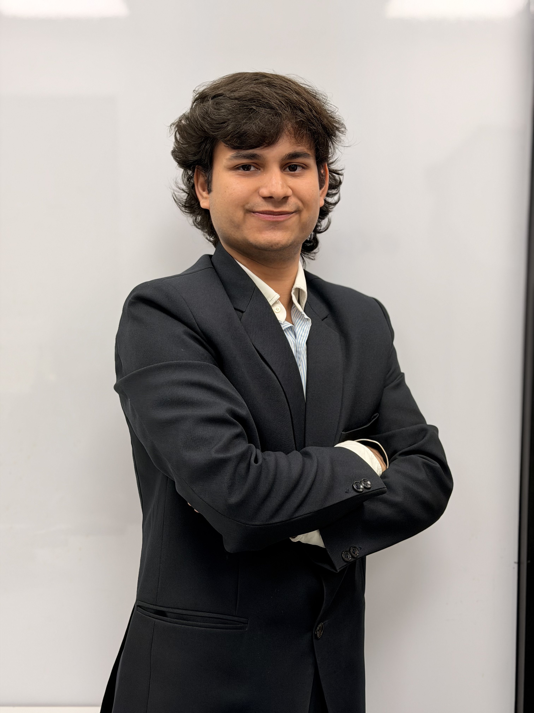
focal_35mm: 48
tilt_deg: -4.4
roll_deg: -0.6
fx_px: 987
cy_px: 356
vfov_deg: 39.7
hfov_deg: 30.3
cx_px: 267
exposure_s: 1/50
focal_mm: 6.76
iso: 50
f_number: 1.78
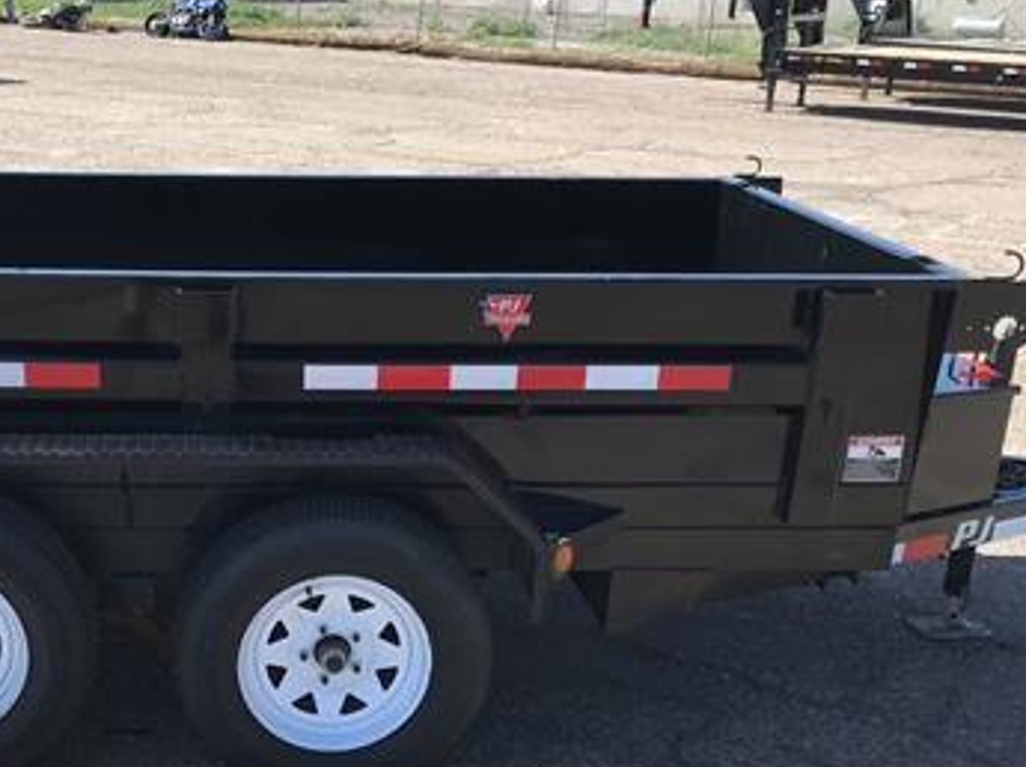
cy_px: 618
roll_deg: -4.0
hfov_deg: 36.3
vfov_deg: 27.4
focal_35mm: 52
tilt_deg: -24.6
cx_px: 300
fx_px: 1540
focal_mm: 3.99
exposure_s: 1/1244
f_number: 1.8
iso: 20
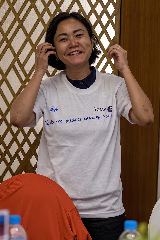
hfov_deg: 15.4
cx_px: 80
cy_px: 120
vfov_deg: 22.9
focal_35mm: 89
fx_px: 593
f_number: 2.8
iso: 1250
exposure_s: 1/200
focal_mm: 89
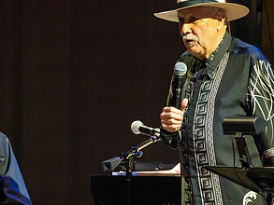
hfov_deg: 2.6
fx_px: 6105
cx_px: 90
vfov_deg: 1.9
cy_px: 163
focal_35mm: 771
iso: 3200
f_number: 5.6
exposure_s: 1/250
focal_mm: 297
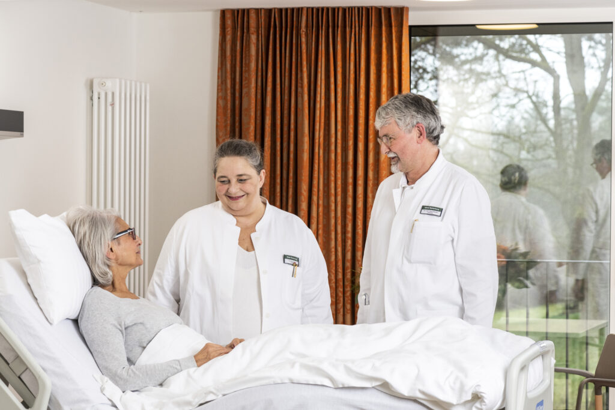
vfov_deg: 13.0
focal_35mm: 105
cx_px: 308
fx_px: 1794
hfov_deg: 19.5
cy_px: 205
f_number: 9
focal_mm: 105
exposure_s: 1/80
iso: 800
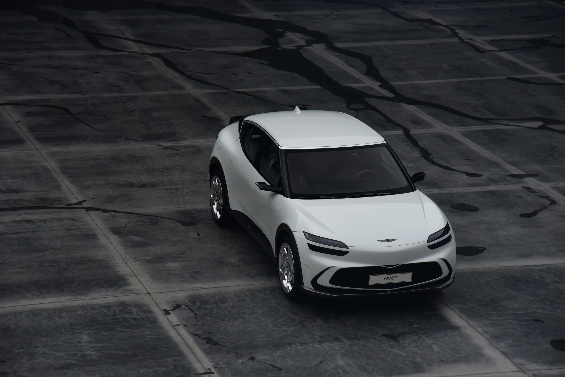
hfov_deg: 17.1
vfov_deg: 11.4
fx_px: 1884
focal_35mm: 120
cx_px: 282
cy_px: 188
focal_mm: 120
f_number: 6.3
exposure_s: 1/4000
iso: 800
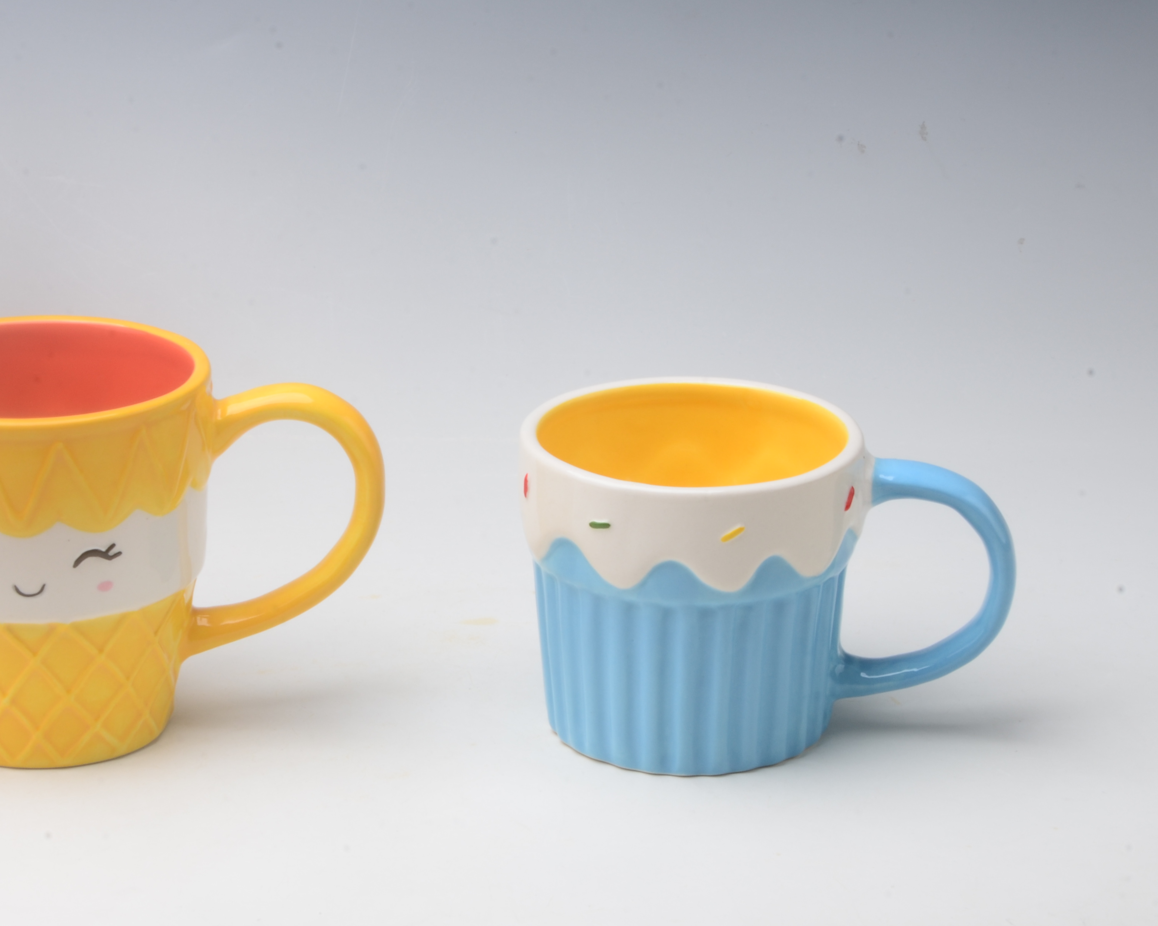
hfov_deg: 12.4
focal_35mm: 155
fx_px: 5312
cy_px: 489
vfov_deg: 10.0
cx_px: 426
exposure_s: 1/25
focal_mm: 70
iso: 125
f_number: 25
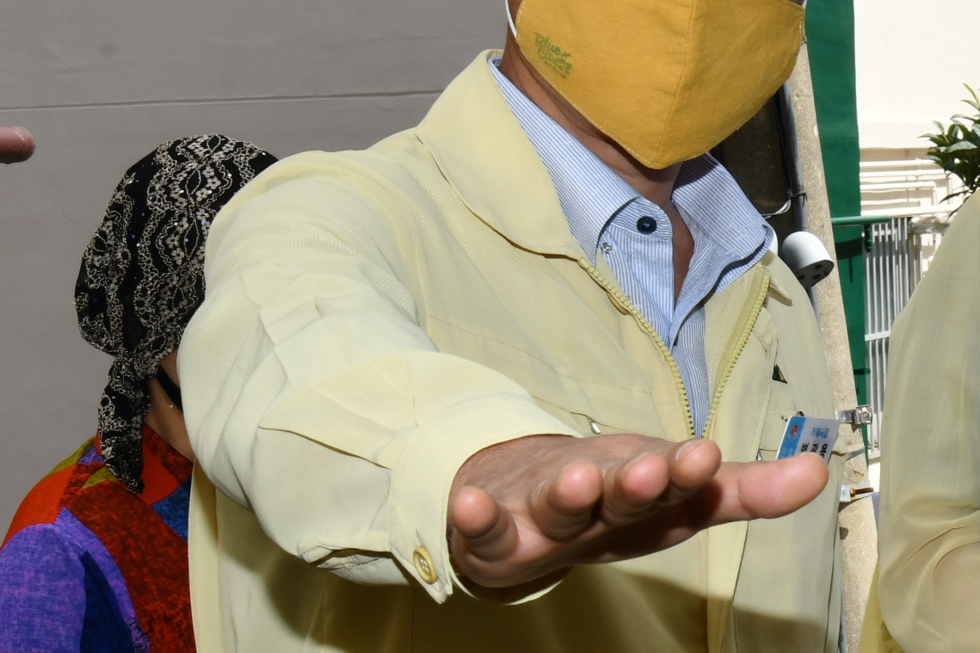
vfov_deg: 11.8
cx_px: 1160
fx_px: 3157
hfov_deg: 16.9
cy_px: 286
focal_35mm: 116
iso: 400
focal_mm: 32
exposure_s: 1/250
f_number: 16
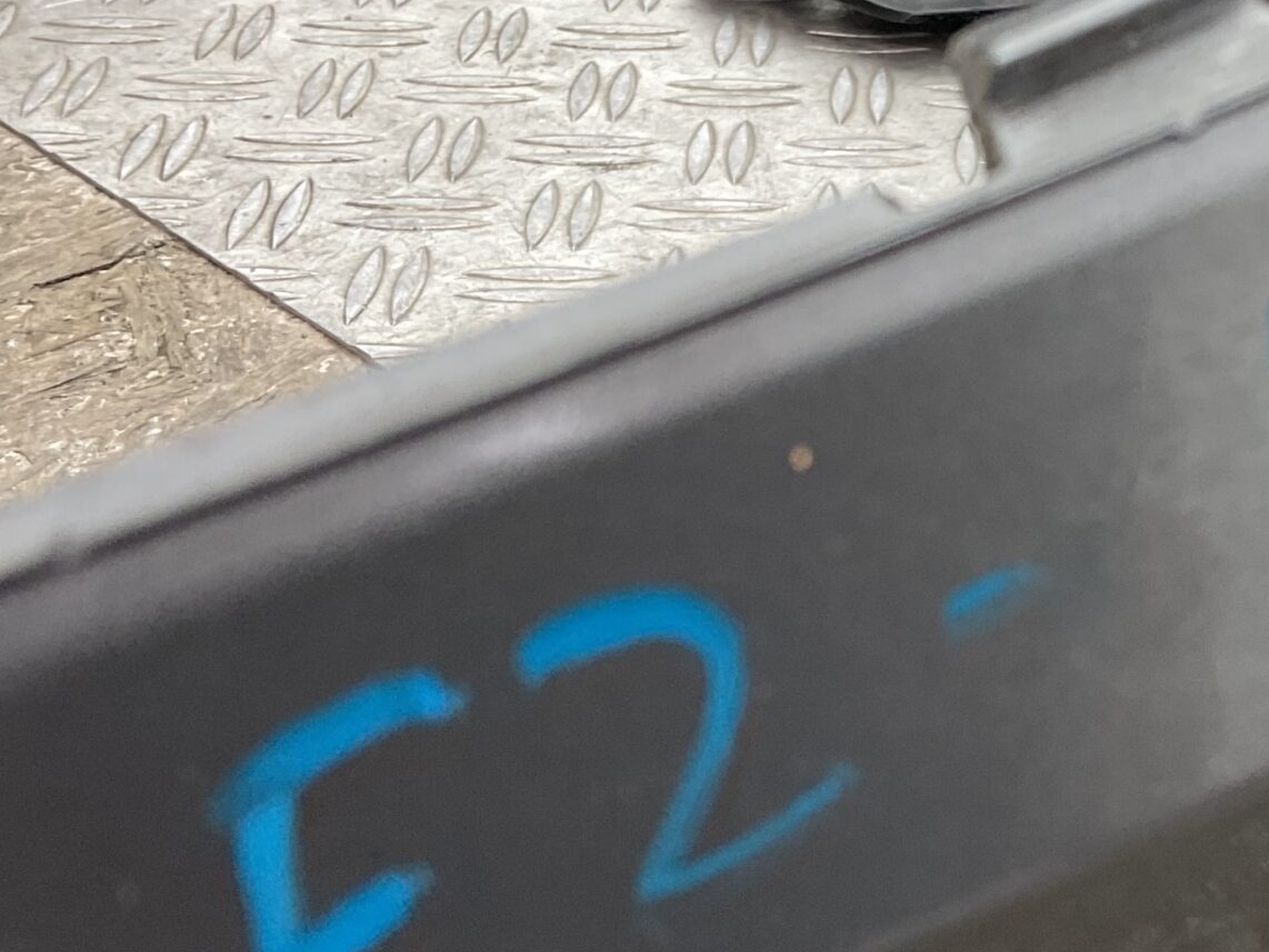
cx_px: 1227
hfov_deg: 28.3
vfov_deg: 22.6
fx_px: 2383
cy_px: 545
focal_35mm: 65
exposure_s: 1/60
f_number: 1.8
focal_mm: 3
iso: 50
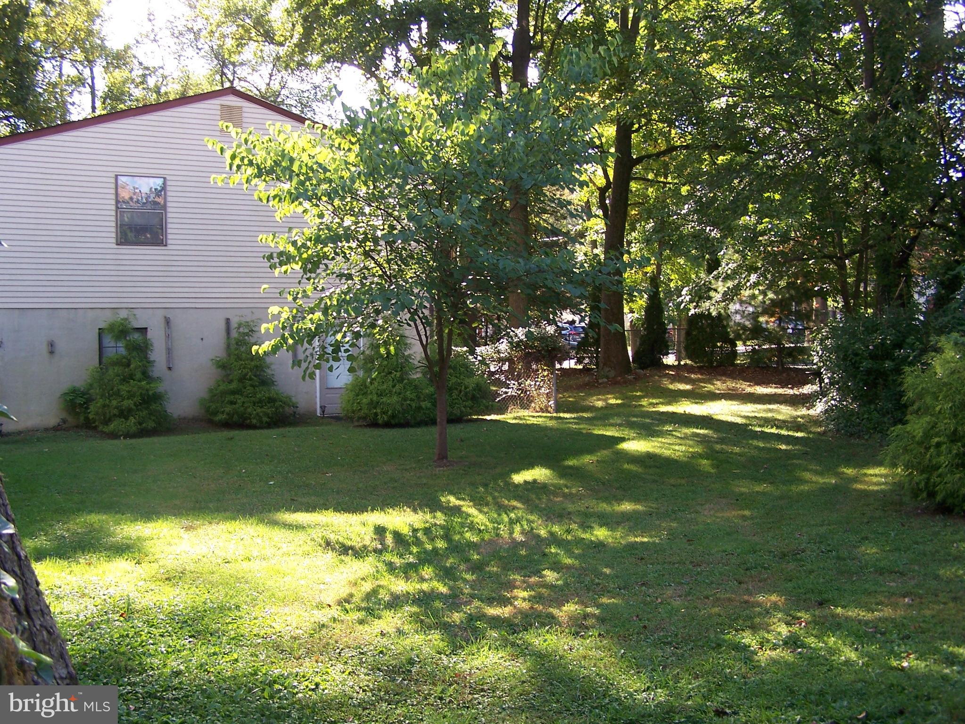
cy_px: 362
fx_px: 1060
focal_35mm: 38
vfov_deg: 37.7
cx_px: 482
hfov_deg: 49.0
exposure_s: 1/125
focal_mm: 6.3
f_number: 2.8
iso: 80
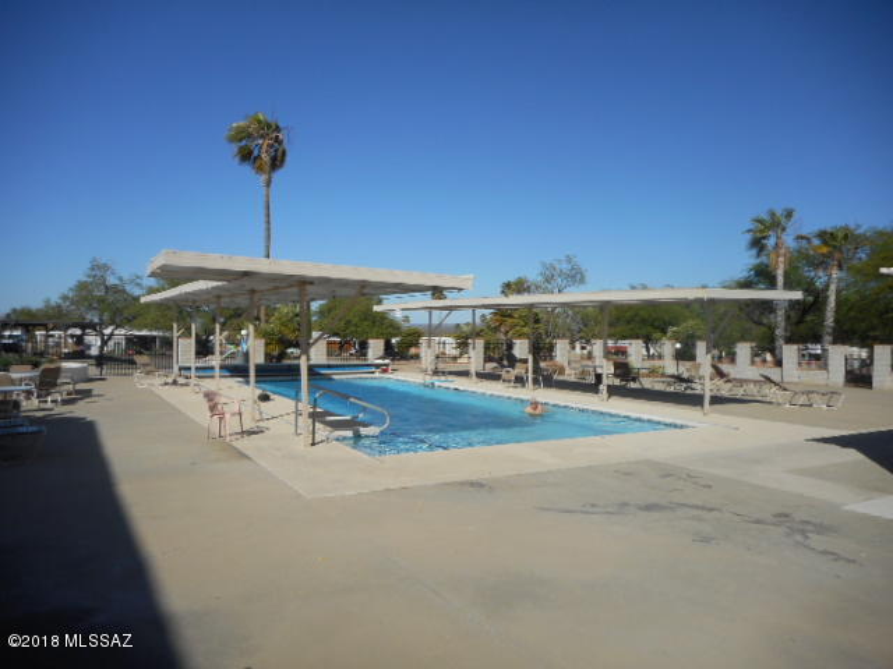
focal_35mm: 25
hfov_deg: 69.4
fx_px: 645
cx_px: 446
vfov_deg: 54.9
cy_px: 334
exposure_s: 1/1250
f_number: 3.7
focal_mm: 4.5
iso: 80
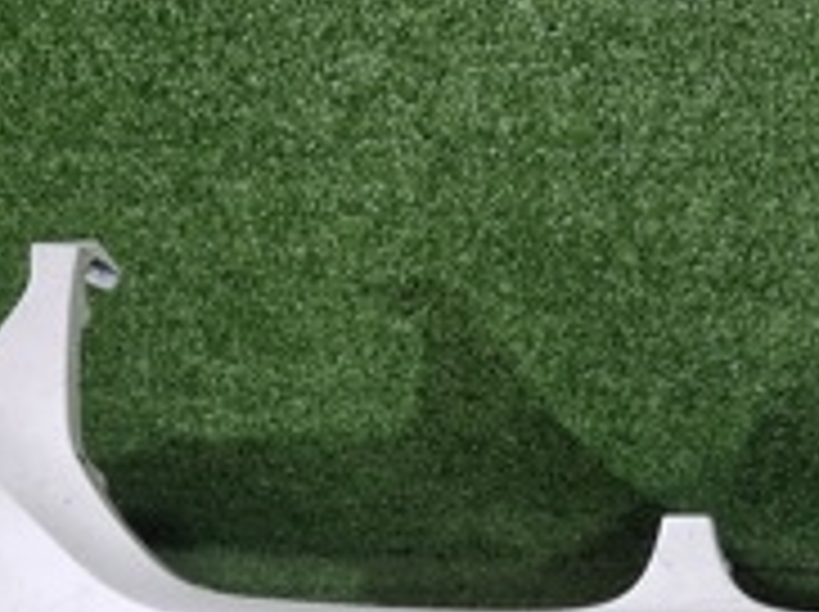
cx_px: 702
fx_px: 1914
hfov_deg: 23.6
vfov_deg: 17.4
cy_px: 720
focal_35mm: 81
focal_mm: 5.4
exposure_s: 1/100
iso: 50
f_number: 1.8
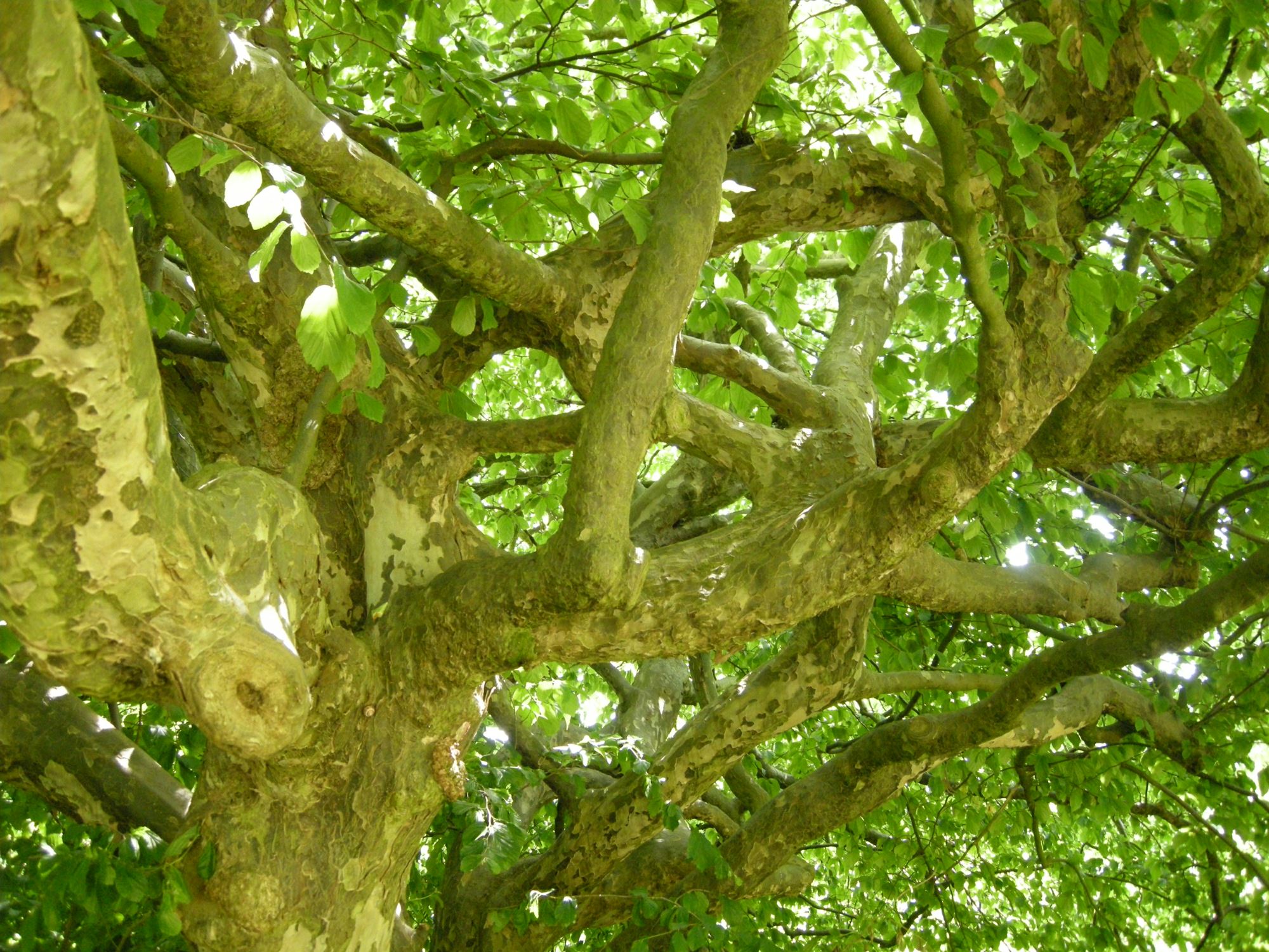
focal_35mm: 35
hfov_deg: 52.6
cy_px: 476
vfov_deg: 40.7
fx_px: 1283
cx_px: 634
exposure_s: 1/45.4
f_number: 2.7
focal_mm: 7.5
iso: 400
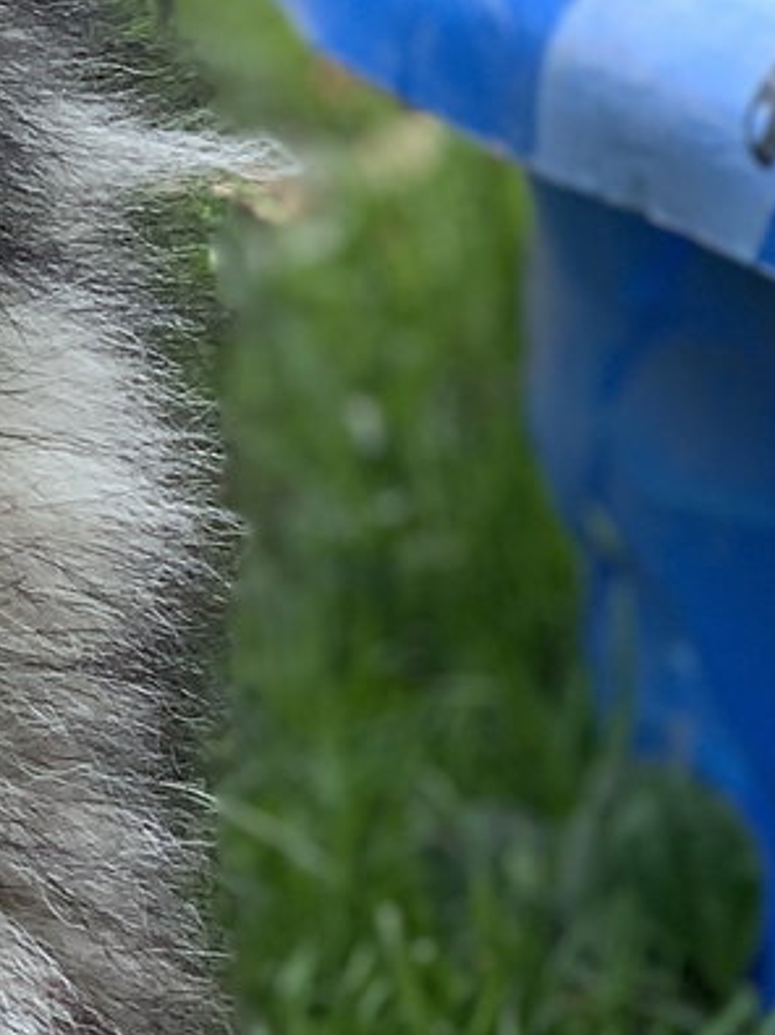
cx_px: -1267
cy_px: 570
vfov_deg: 7.1
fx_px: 8393
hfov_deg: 5.1
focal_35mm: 281
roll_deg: -5.2
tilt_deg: -16.5
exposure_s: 1/122
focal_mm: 6
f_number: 2.4
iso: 16
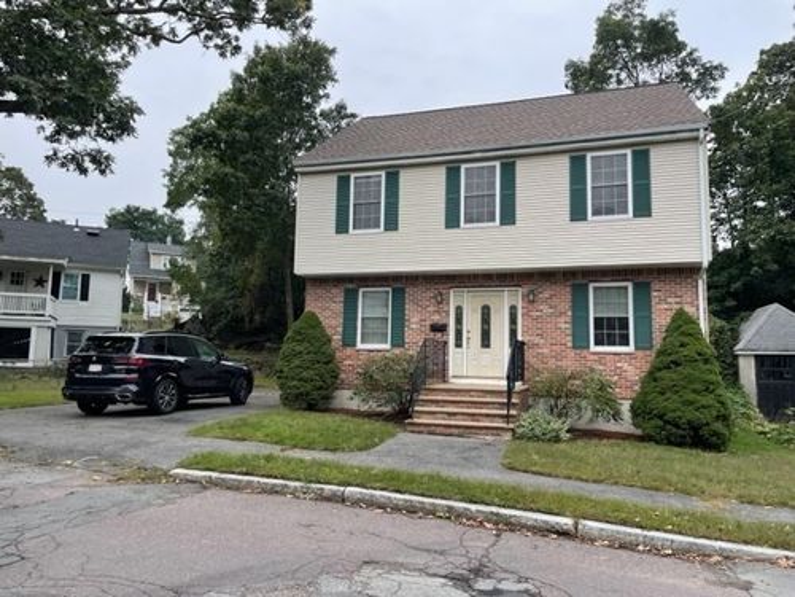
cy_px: 298
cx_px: 398
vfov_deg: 53.1
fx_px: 597
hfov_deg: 67.3
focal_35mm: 26
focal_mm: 4.2
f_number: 1.6
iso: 32
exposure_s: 1/779
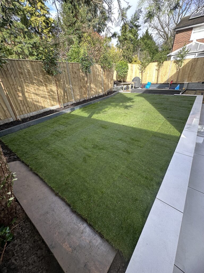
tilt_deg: -29.8
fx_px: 110
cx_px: 102
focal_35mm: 14
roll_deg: +3.2
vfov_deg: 102.1
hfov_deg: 85.7
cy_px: 136
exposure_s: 1/168
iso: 40
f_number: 2.2
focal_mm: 2.22
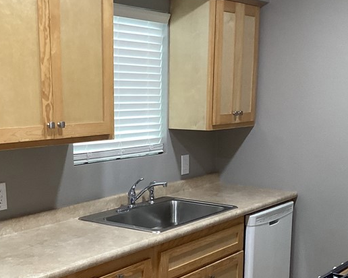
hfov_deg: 31.4
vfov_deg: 25.0
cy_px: 218
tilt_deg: -10.8
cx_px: 142
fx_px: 618
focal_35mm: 60
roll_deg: +0.7
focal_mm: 3.3
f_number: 2.4
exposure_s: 1/60
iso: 200
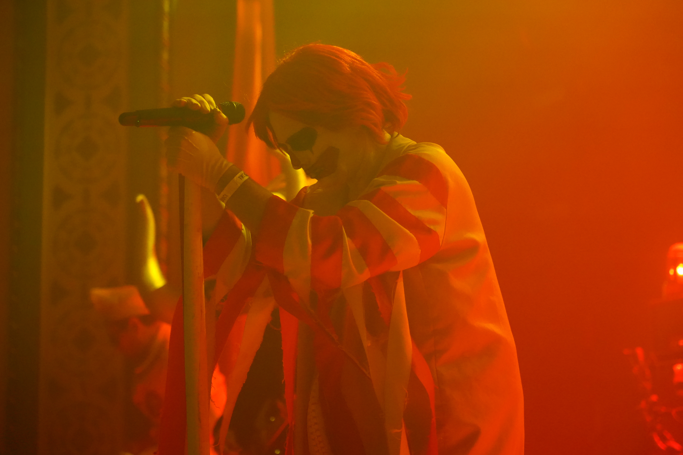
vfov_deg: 12.9
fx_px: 2011
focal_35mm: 106
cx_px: 342
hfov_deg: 19.3
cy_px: 228
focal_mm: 105
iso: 12800
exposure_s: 1/160
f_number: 4
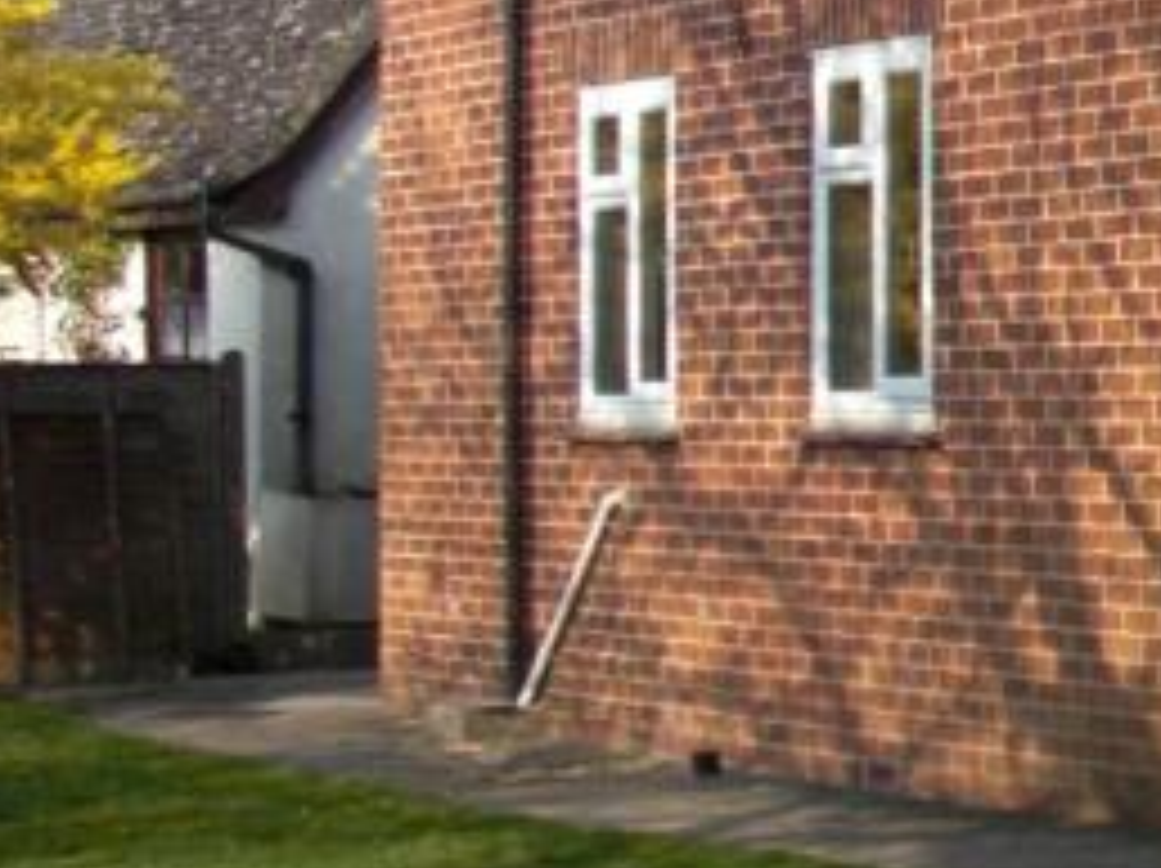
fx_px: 4792
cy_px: 252
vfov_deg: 10.3
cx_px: 2282
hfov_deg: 12.3
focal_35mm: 143
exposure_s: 1/320
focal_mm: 6.3
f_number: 2.8
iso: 50
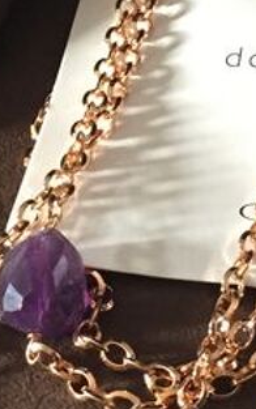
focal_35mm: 131
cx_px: 69
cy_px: 11
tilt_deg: -39.3
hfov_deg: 10.0
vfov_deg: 15.7
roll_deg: +12.0
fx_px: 1460
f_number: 2.2
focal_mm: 4.15
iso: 250
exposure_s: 1/25
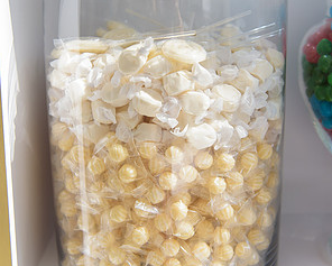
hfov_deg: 33.0
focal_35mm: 57
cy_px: 108
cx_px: 167
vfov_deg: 26.6
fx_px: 560
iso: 200
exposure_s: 1/1000
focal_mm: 40
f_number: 3.2
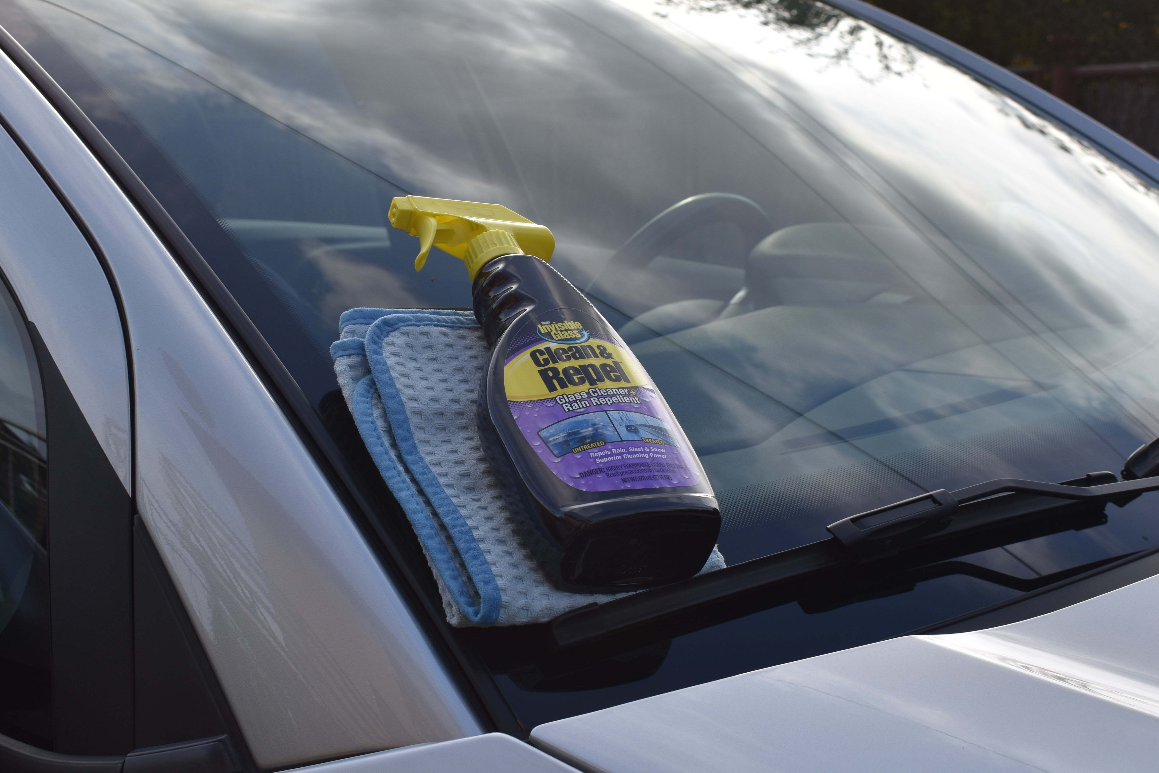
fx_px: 1835
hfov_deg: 35.1
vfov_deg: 23.8
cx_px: 600
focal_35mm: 57
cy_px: 413
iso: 200
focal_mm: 30
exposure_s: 1/250
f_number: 8
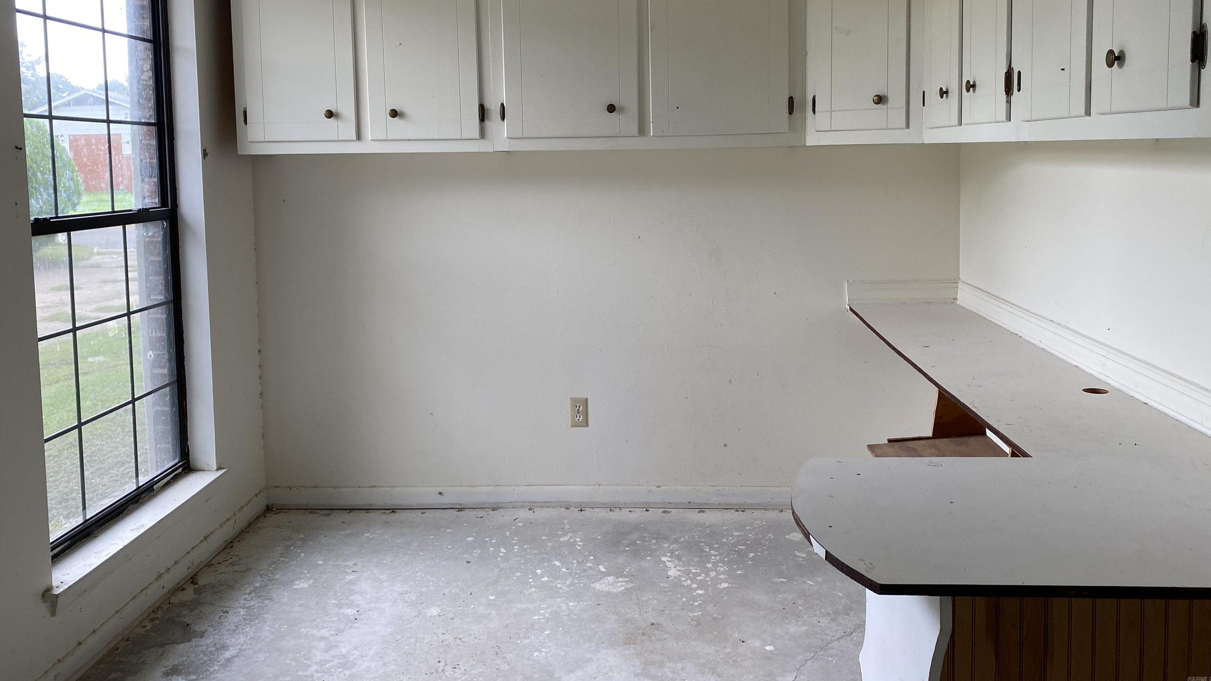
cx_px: 608
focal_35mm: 29
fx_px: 931
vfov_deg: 39.6
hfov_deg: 66.1
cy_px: 220
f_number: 1.8
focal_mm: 4.25
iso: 64
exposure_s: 1/122
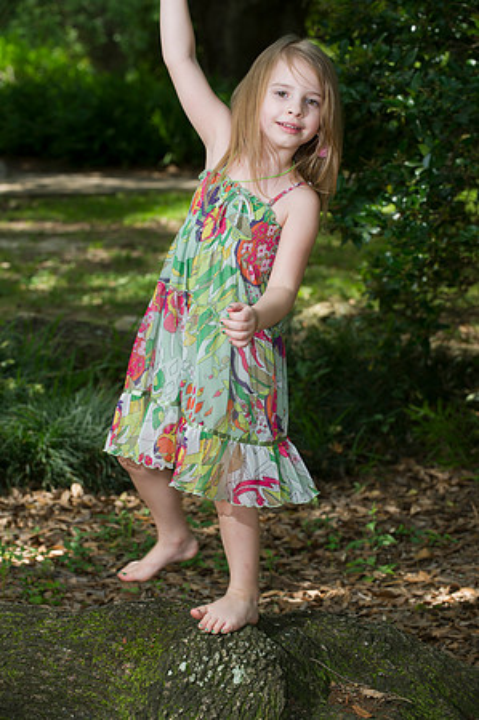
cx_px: 240
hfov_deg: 13.4
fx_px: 2040
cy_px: 360
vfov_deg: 20.0
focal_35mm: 102
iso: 200
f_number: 5.6
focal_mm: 102
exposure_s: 1/125
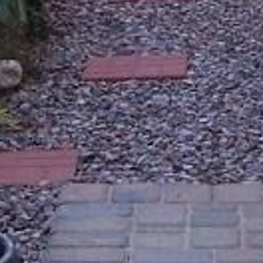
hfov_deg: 7.7
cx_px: 279
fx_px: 1934
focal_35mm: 225
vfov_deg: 7.6
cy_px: -154
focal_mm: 6.2
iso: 80
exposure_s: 1/60
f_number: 2.8
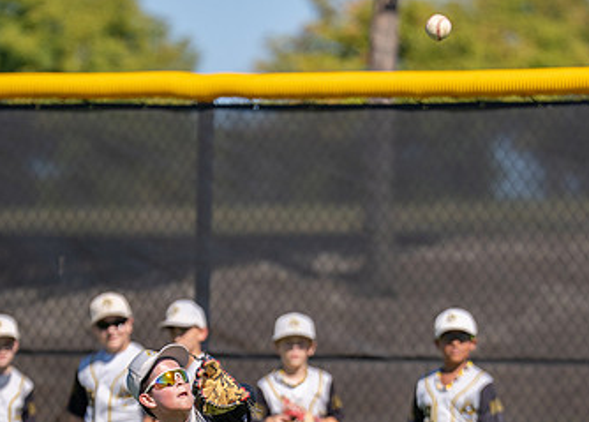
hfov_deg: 3.9
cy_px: 460
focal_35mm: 512
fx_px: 8570
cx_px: 246
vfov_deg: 2.8
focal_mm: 200
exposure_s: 1/2500
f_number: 2.8
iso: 100
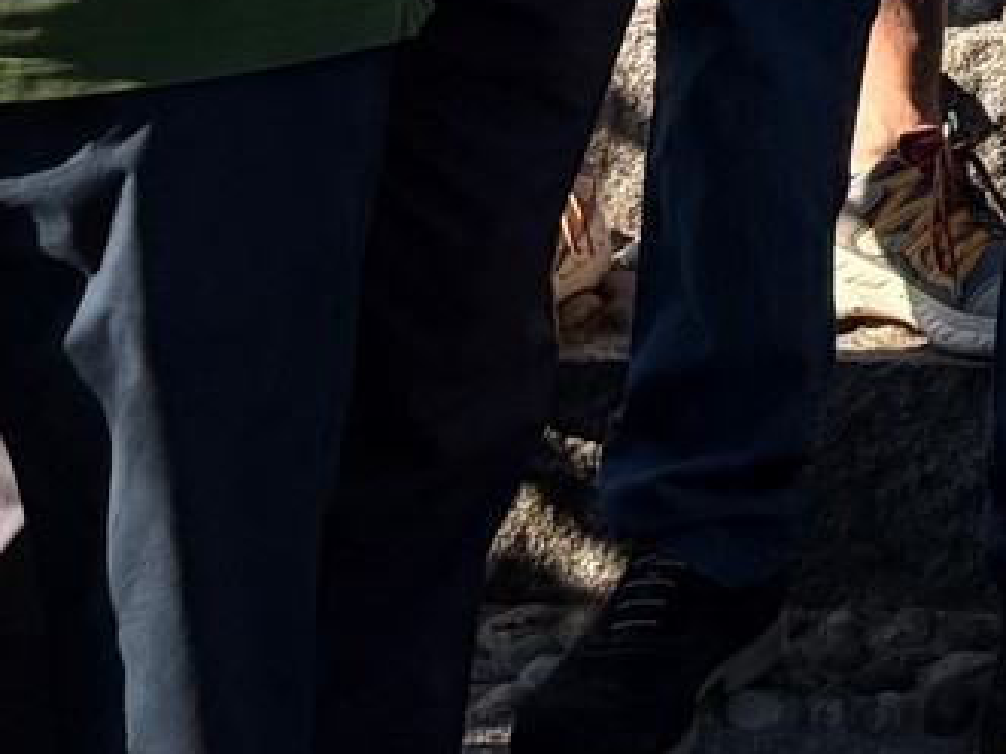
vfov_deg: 8.4
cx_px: 1897
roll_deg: -1.8
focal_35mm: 157
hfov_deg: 11.5
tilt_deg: +9.4
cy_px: -1268
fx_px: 4561
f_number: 1.6
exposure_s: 1/1799
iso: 50
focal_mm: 5.96
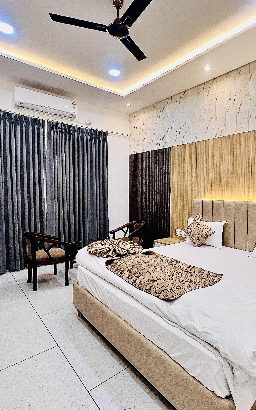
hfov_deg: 60.8
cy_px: 199
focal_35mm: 19
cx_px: 170
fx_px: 212
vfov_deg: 88.0
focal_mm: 1.57
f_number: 1.8
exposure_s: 1/100
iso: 200
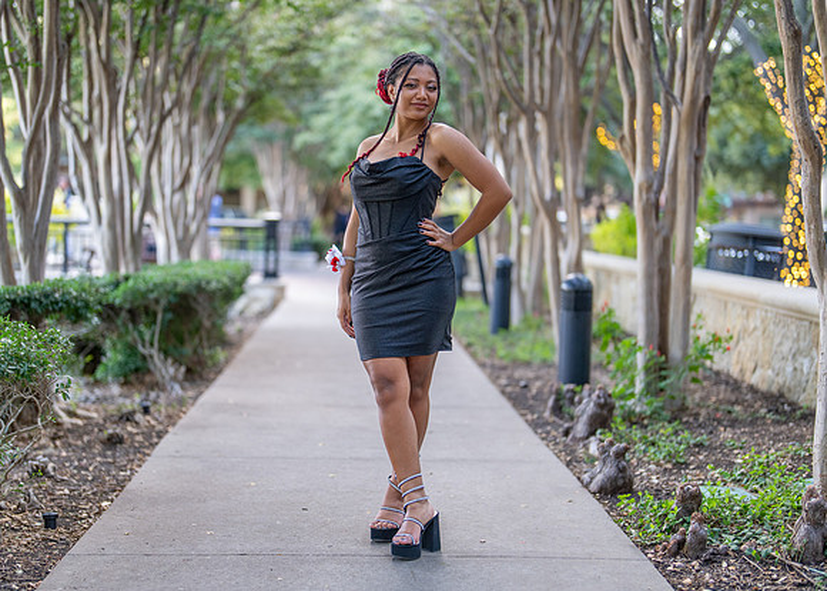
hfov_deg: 32.4
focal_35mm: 61
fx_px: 1423
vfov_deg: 23.4
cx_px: 379
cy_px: 312
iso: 400
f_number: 1.2
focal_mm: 50
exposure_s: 1/800
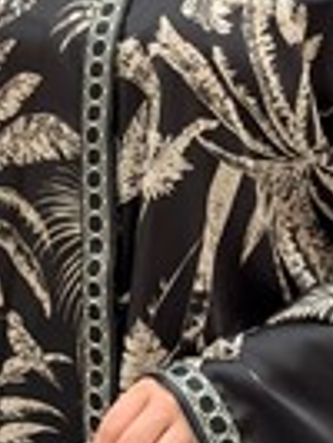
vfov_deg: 10.2
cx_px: 130
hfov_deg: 7.7
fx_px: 2459
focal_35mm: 192
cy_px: -2
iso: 50
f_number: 1.78
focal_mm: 6.76
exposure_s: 1/153
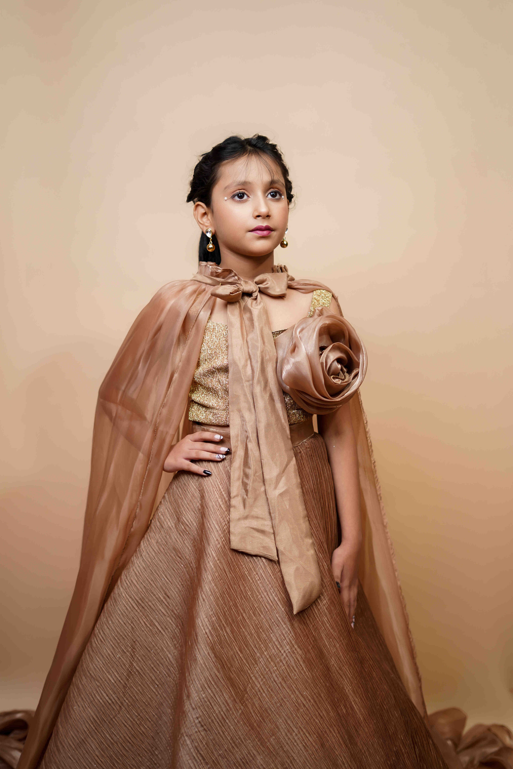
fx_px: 1069
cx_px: 256
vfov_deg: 39.6
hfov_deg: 27.0
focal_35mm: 50
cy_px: 384
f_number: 1.8
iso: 200
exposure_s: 1/200
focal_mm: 50
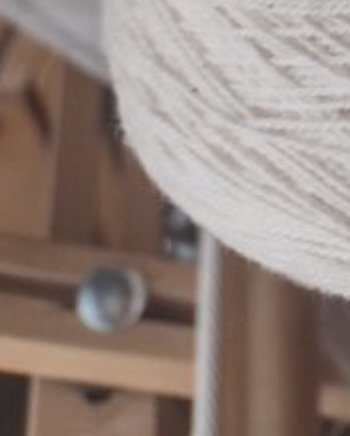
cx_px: 744
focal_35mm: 123
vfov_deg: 12.8
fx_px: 1588
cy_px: -538
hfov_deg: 11.2
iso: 100
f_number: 1.7
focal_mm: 4.71
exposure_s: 1/331
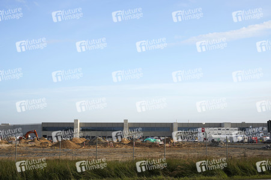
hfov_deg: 40.4
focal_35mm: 49
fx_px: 369
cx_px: 136
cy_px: 90
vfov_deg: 27.5
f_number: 11
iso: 320
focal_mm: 49
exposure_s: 1/250
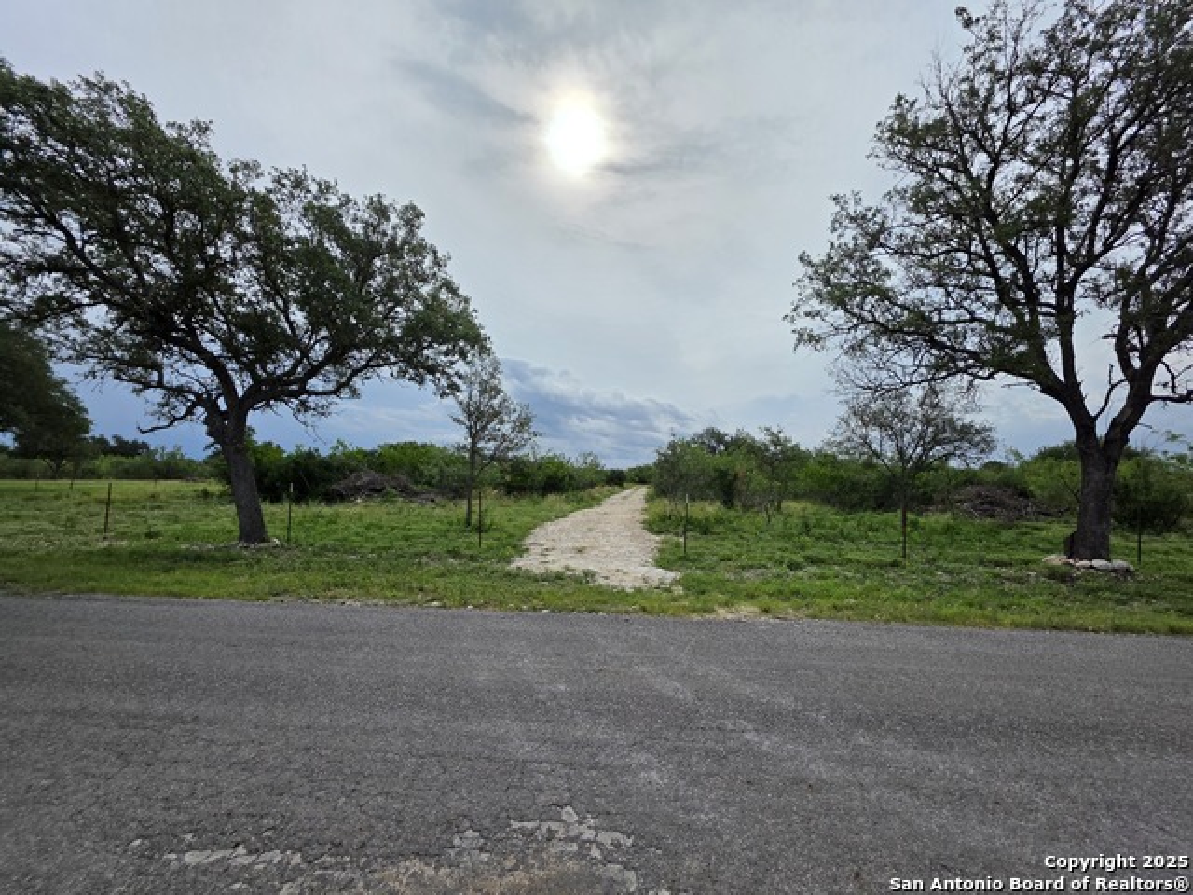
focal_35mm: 13
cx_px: 596
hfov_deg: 106.2
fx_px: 448
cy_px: 448
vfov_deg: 89.9
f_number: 1.9
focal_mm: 2.2
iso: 40
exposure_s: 1/4037
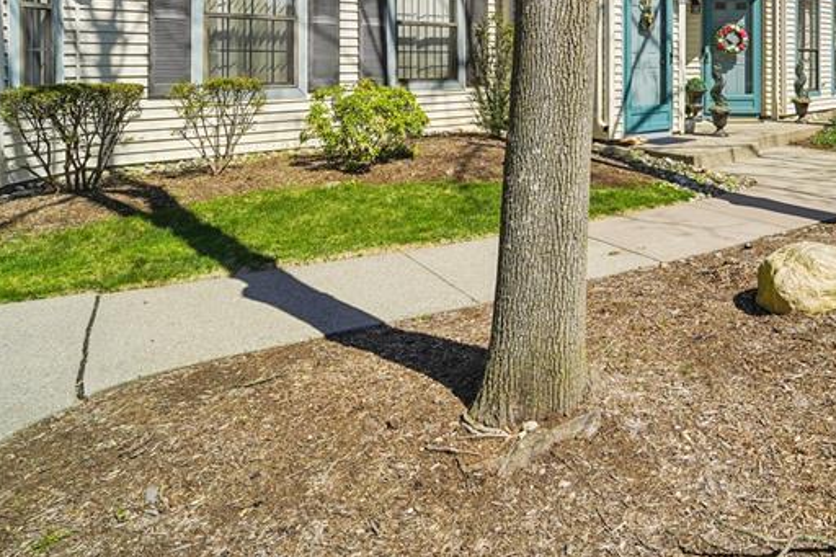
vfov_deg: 42.3
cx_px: 614
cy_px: 47
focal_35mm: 28
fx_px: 650
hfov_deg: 62.2
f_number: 8
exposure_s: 1/1000
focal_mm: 14
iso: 400
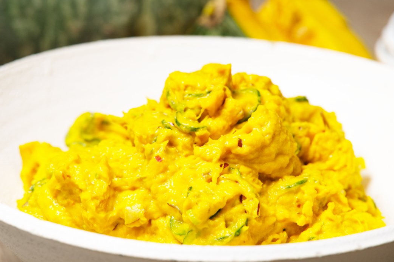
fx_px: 1324
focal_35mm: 121
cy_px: 128
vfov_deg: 11.3
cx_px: 218
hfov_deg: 16.9
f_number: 8
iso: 1000
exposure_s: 1/1000
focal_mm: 105
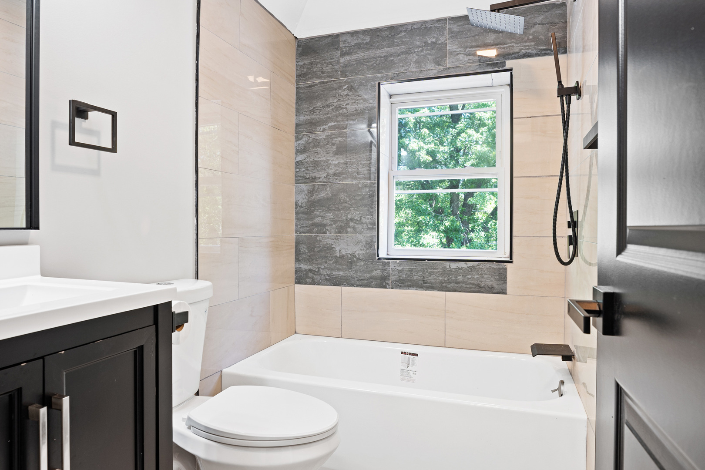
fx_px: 705
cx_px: 352
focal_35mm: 36
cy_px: 235
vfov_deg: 36.9
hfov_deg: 53.1
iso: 125
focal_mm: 24
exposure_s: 1/2
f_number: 8
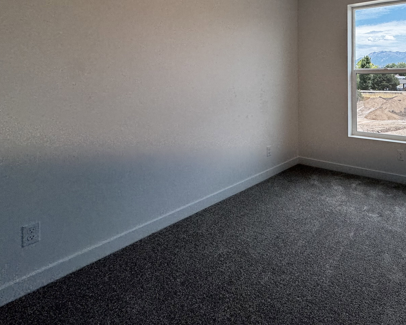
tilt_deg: -0.5
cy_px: 77
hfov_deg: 66.8
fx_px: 276
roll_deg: -0.4
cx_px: 317
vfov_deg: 57.4
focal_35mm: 23
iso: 40
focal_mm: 2.22
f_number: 2.2
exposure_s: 1/445
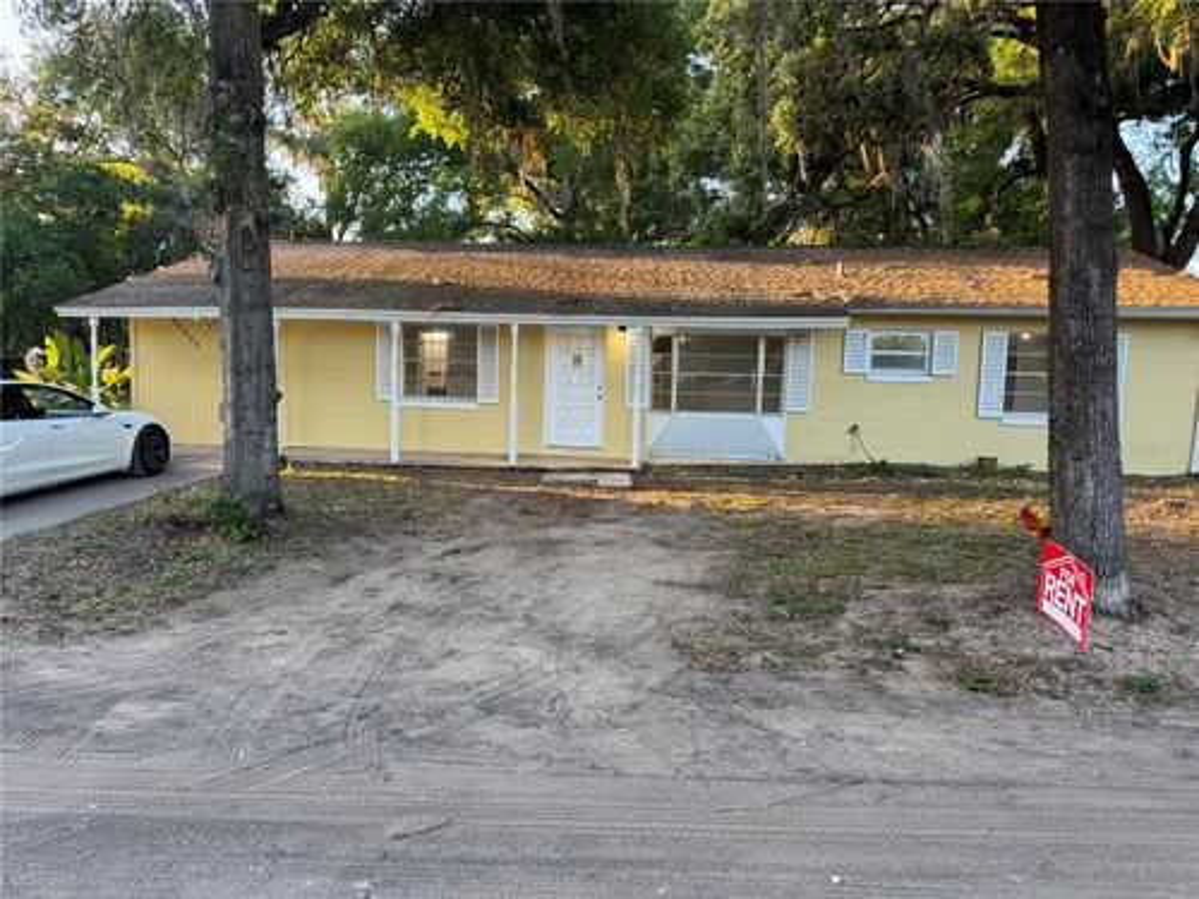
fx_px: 831
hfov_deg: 71.6
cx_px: 600
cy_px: 450
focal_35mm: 24
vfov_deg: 56.8
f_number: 1.78
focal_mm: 6.76
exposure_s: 1/121
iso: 64
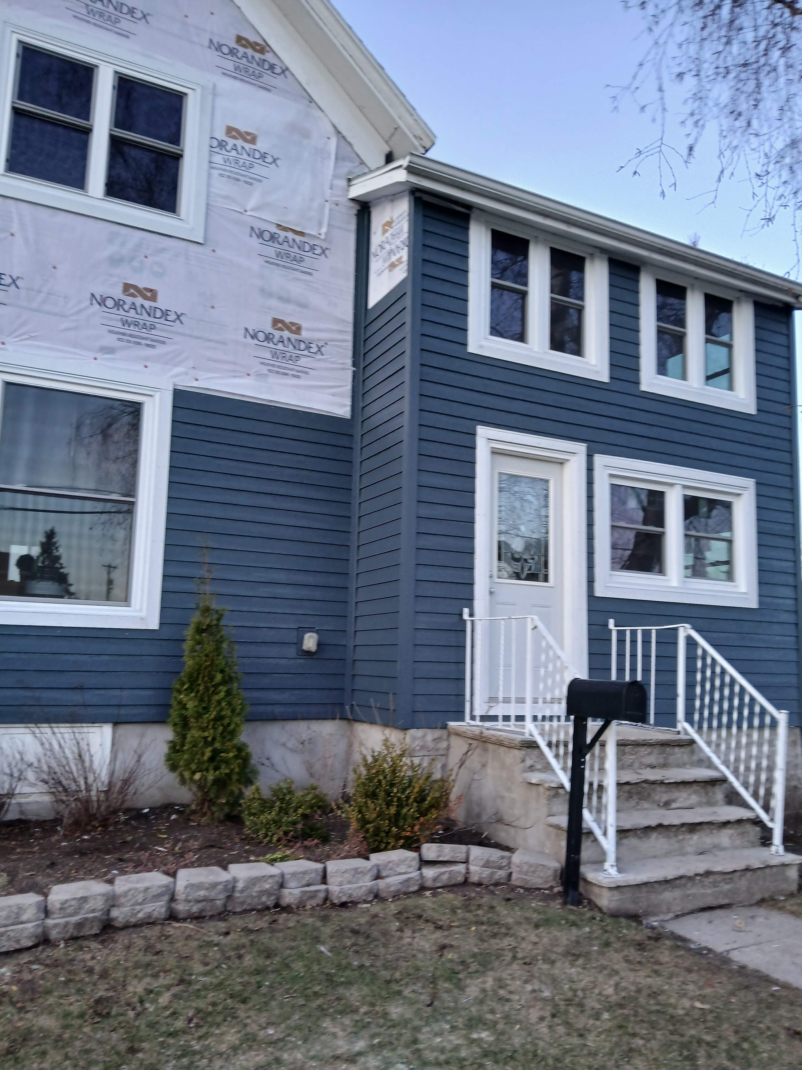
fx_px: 803
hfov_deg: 53.1
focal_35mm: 26
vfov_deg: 67.3
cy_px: 535
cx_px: 401
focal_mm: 3.98
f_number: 1.8
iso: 100
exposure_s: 1/60
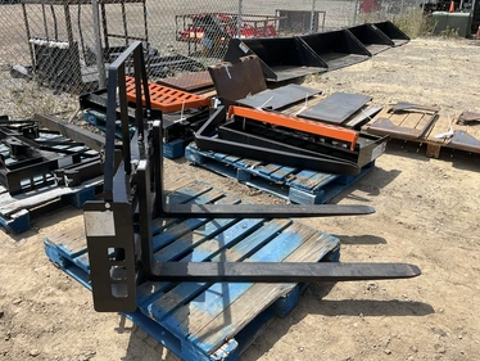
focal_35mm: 31
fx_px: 430
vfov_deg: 45.5
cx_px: 227
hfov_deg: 58.3
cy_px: 170
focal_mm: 3
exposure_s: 1/1377
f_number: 1.8
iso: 25
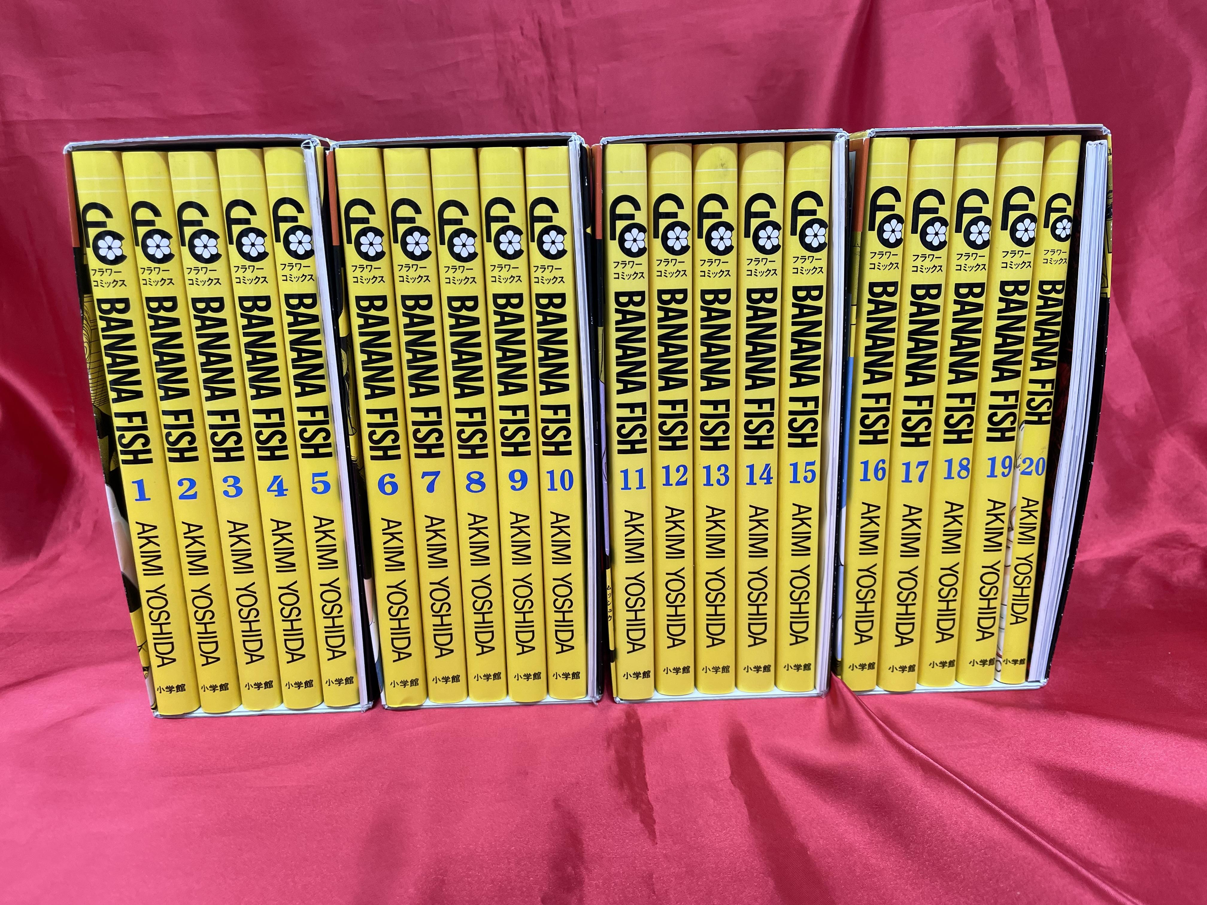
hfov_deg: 67.3
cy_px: 452
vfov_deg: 53.1
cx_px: 604
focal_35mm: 26
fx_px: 907
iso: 80
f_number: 1.6
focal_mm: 4.2
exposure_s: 1/116
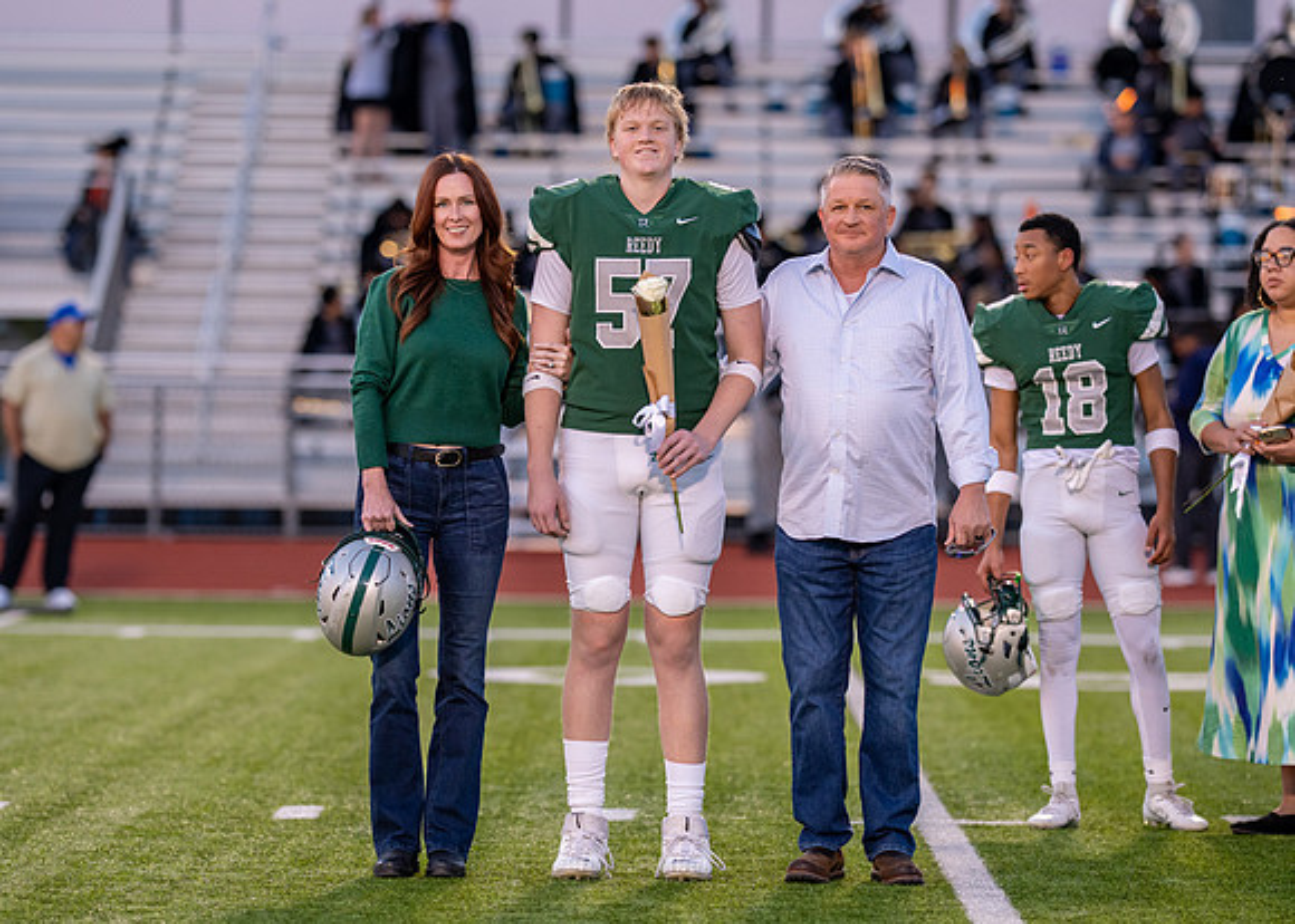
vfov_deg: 7.1
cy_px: 475
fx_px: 7427
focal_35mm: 202
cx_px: 641
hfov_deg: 10.0
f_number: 2.2
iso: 500
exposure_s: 1/640
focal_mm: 135
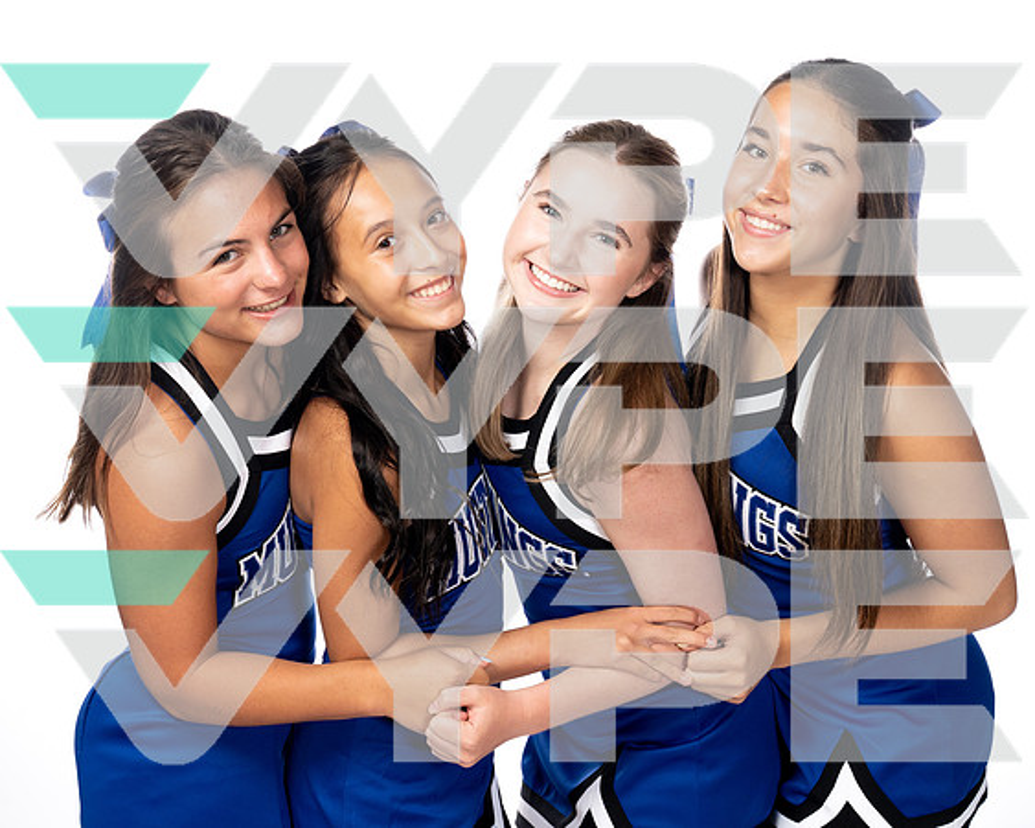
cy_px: 414
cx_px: 518
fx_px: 2138
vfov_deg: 21.9
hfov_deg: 27.2
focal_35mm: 70
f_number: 8
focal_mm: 62
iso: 640
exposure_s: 1/250
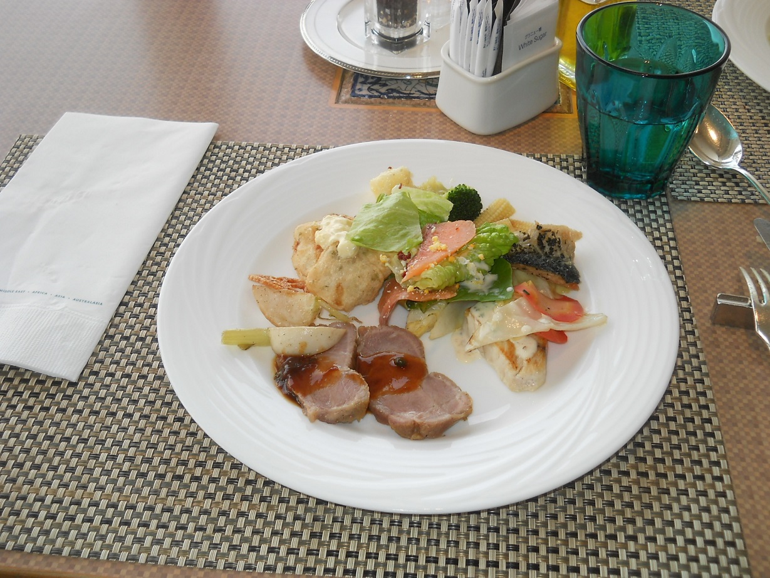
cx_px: 385
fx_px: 912
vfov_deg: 35.1
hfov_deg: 45.8
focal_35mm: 41
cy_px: 289
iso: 80
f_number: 3.1
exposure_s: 1/160
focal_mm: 6.72
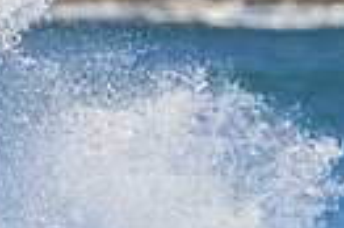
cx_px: 50
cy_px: 494
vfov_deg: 0.4
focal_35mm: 3546
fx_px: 33842
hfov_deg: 0.6
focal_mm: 800
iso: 5600
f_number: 11
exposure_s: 1/2000
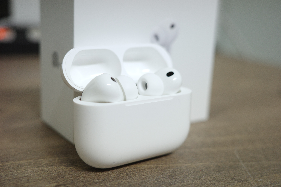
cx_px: 140
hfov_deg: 48.5
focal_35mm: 40
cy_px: 94
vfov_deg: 33.4
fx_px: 312
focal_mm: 26
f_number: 2.8
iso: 500
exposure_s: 1/40
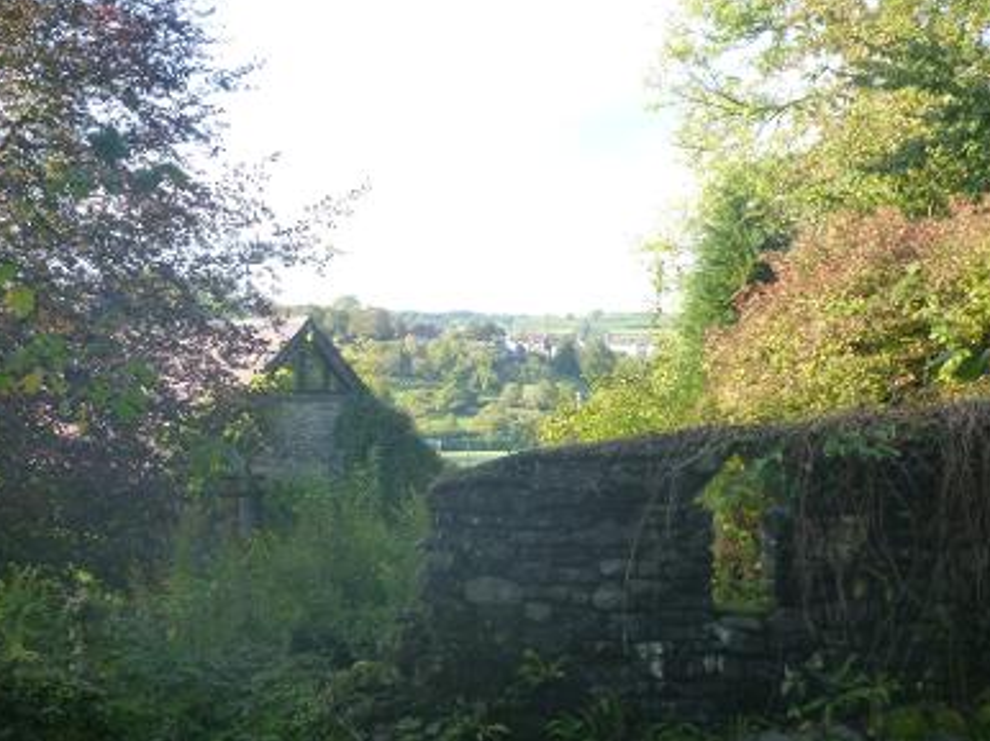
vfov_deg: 21.0
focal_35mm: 70
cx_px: 441
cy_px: 322
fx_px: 2001
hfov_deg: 27.8
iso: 160
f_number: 4.6
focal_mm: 9.7
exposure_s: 1/100
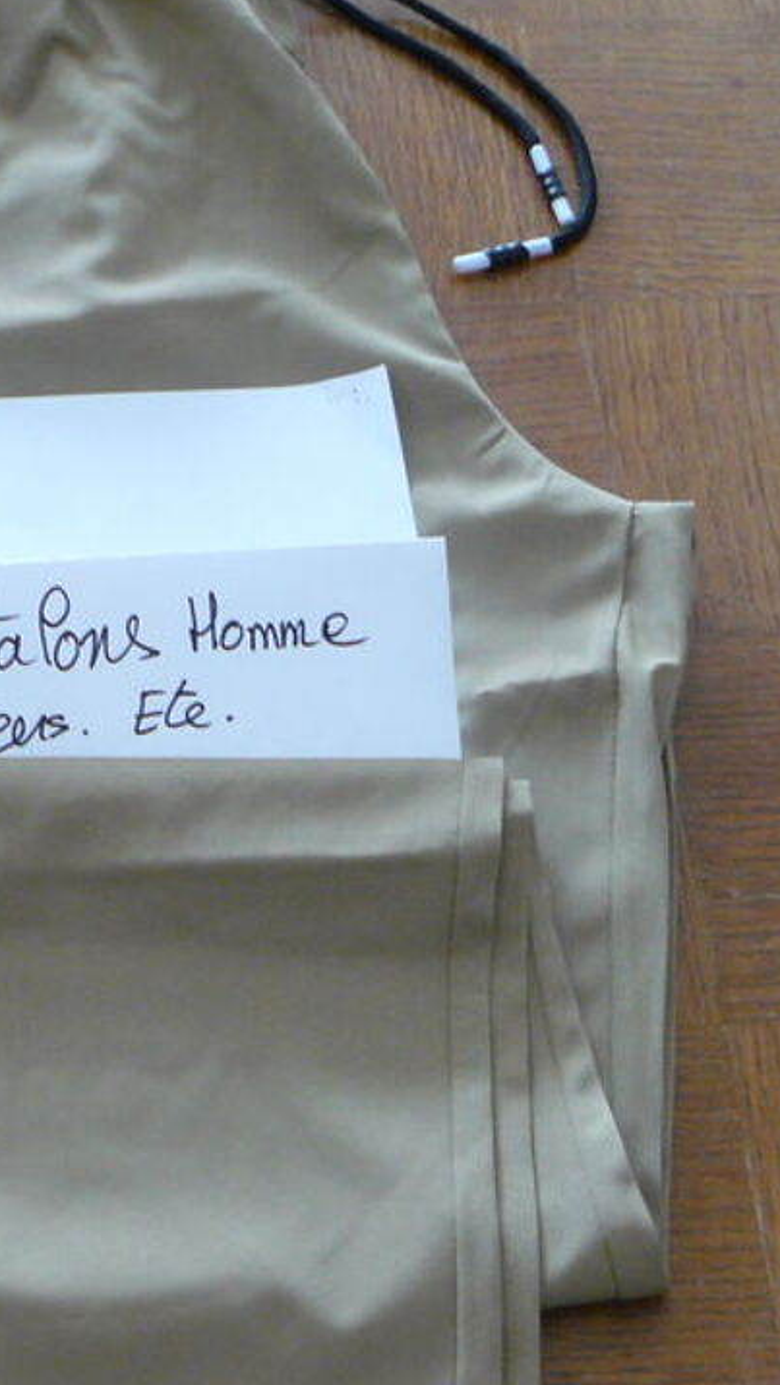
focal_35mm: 73
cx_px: 186
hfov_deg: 16.4
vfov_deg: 28.8
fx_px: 2683
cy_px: 910
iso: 200
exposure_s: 1/15
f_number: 2.8
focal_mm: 6
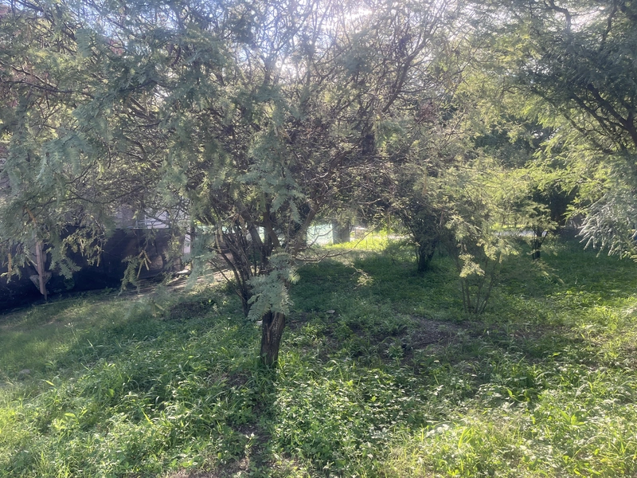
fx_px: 478
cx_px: 318
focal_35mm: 26
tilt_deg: -7.0
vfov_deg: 53.1
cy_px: 239
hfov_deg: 67.3
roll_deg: -0.4
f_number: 1.6
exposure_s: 1/330
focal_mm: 5.1
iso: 50
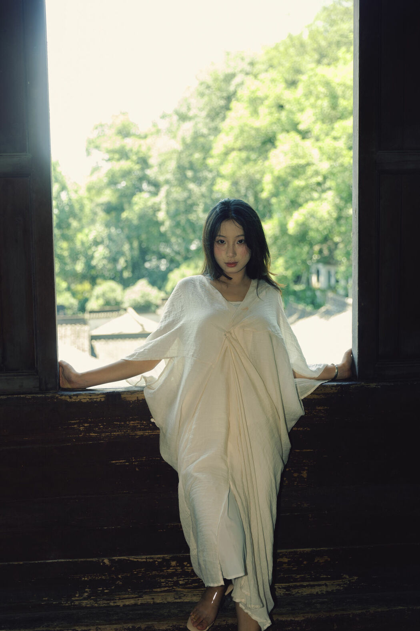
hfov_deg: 27.0
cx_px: 210
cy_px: 316
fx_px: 875
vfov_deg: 39.6
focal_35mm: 50
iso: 100
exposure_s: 1/80
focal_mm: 50
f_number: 2.8
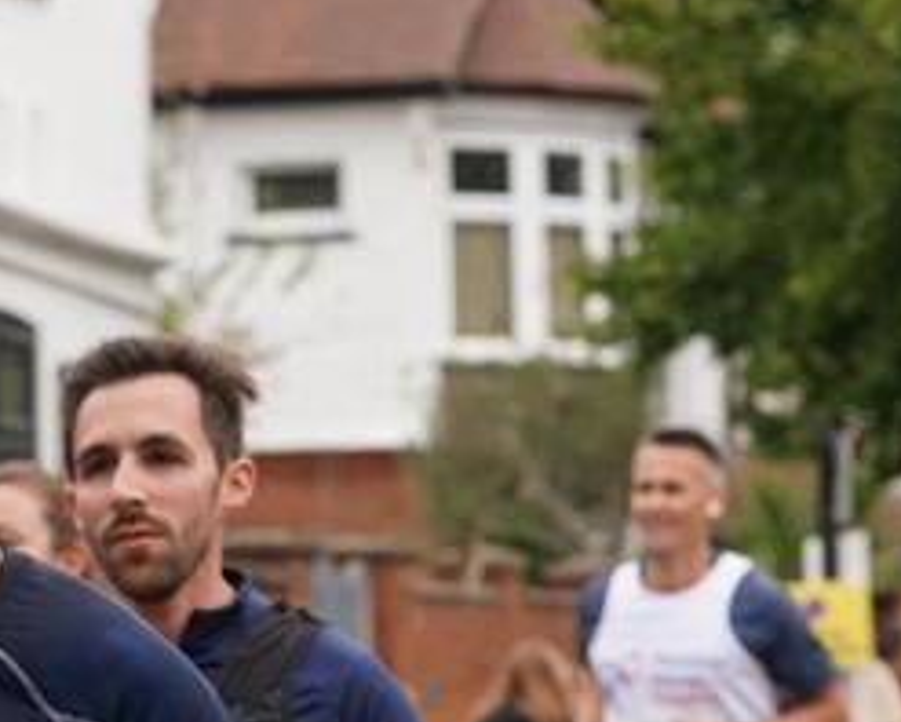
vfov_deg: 4.1
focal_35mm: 375
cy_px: 897
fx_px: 10008
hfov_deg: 5.1
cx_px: -128
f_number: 6.3
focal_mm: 103
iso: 1000
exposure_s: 1/500
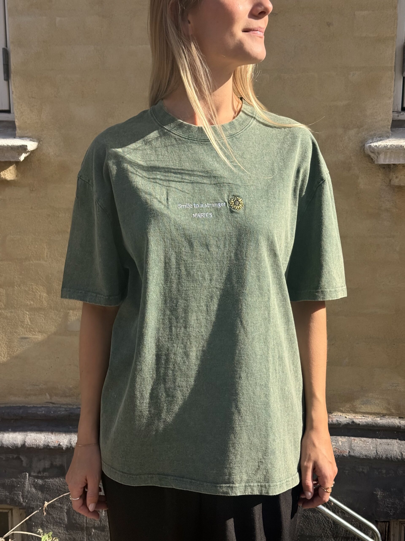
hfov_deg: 30.3
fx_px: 749
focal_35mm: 48
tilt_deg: -11.0
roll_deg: +0.5
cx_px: 202
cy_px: 270
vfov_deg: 39.7
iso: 80
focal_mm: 6.76
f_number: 1.78
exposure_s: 1/3534
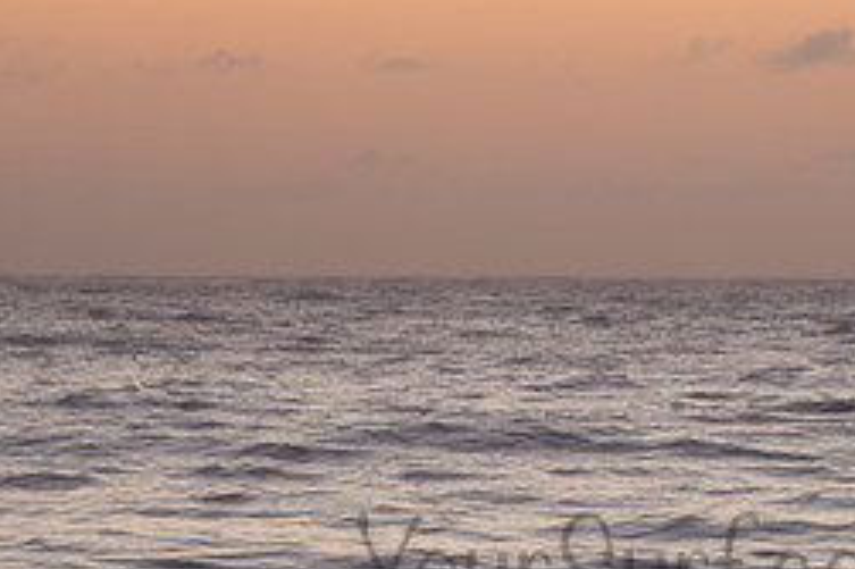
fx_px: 10989
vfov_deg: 3.0
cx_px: 709
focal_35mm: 463
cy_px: 537
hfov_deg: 4.5
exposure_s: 1/10
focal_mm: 200
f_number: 5.6
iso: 64
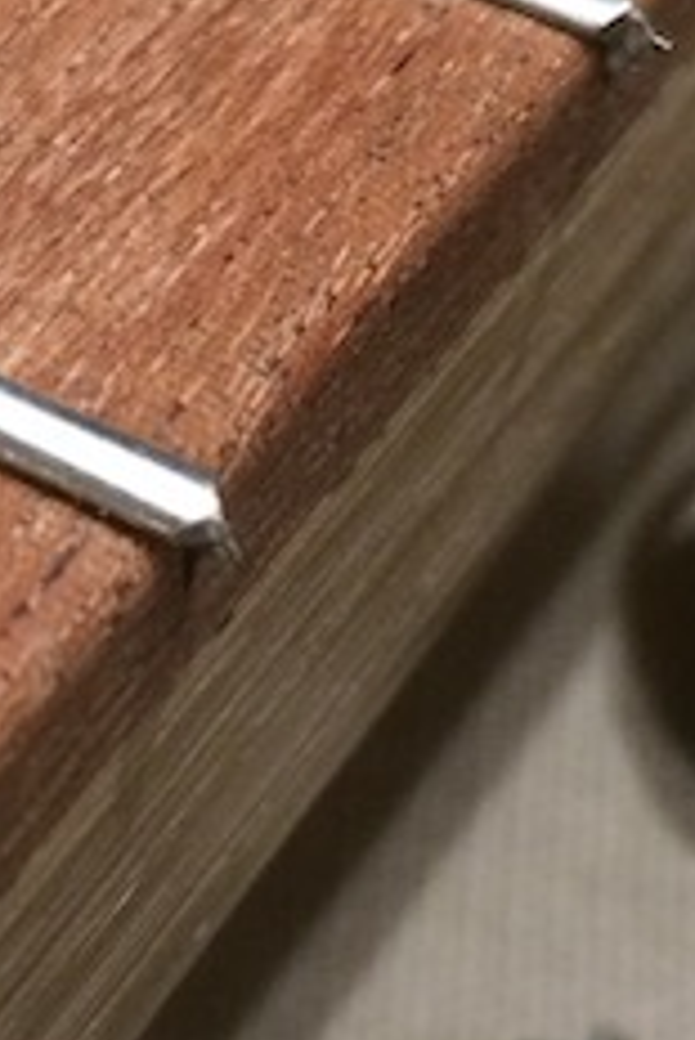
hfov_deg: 12.9
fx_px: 3007
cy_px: 533
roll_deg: -1.5
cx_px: -135
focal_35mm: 104
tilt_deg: -42.2
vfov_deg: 19.6
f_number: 2.2
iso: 320
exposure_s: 1/33
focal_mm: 4.15
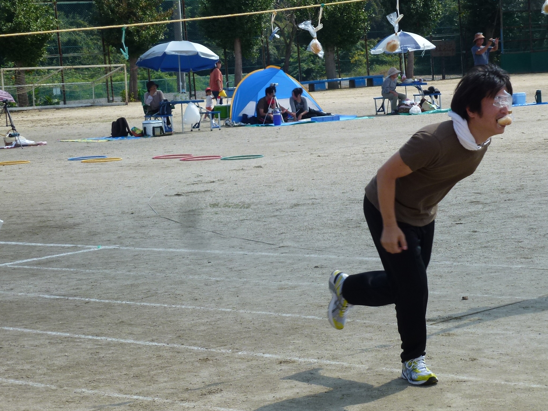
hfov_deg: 19.3
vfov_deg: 14.5
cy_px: 178
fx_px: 1615
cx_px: 248
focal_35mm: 102
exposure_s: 1/640
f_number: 4.8
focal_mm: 14.8
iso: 100
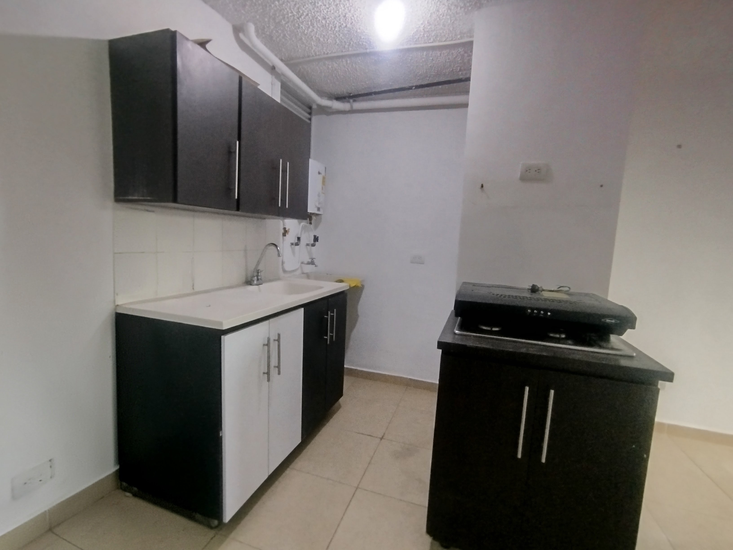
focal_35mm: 15
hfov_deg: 98.2
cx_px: 366
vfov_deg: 81.7
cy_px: 275
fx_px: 318
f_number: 2.2
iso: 200
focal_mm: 1.65
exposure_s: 1/30
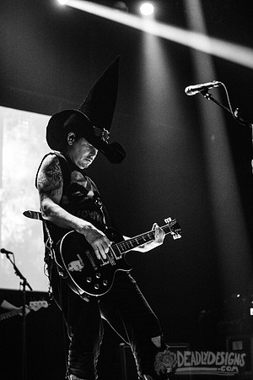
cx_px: 126
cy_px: 190
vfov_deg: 25.4
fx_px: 843
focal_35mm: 80
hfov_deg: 17.1
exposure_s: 1/100
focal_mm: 80
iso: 3200
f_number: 3.2
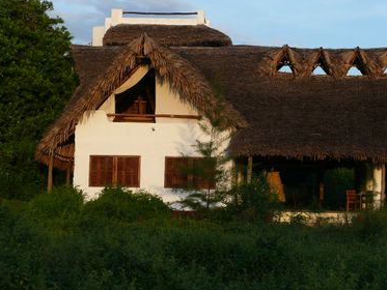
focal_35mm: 90
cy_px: 112
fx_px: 1007
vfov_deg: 16.4
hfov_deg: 21.7
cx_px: 266
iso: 100
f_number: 5
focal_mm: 11.2
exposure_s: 1/200
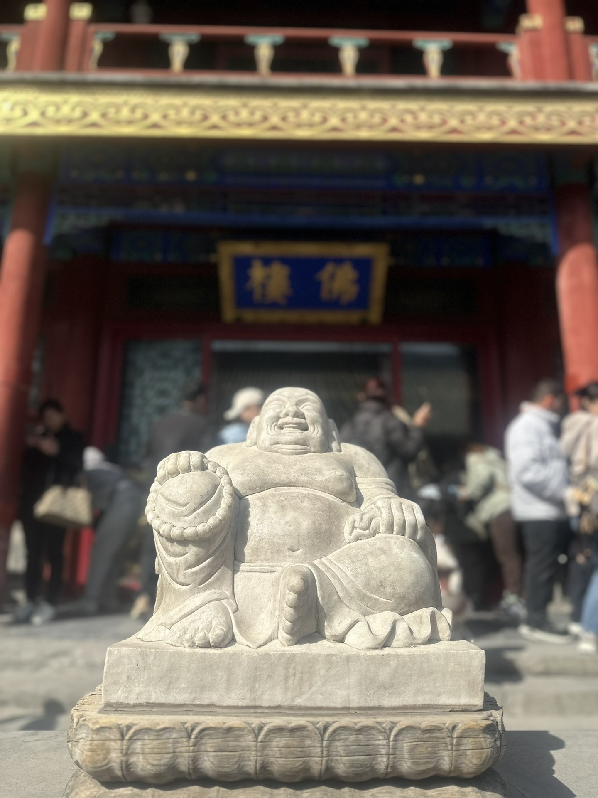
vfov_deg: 71.6
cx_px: 299
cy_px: 399
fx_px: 553
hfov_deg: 56.8
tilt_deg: +14.4
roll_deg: -0.6
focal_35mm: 24
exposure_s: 1/7042
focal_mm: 6.86
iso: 80
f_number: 1.78
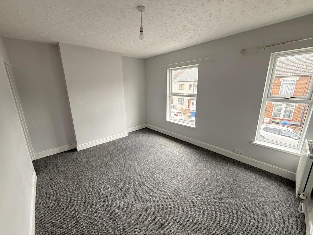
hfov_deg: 102.1
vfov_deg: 85.7
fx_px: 127
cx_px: 156
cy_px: 118
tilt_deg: -13.1
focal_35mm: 14
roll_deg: +0.7
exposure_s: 1/149
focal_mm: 2.22
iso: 64
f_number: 2.2
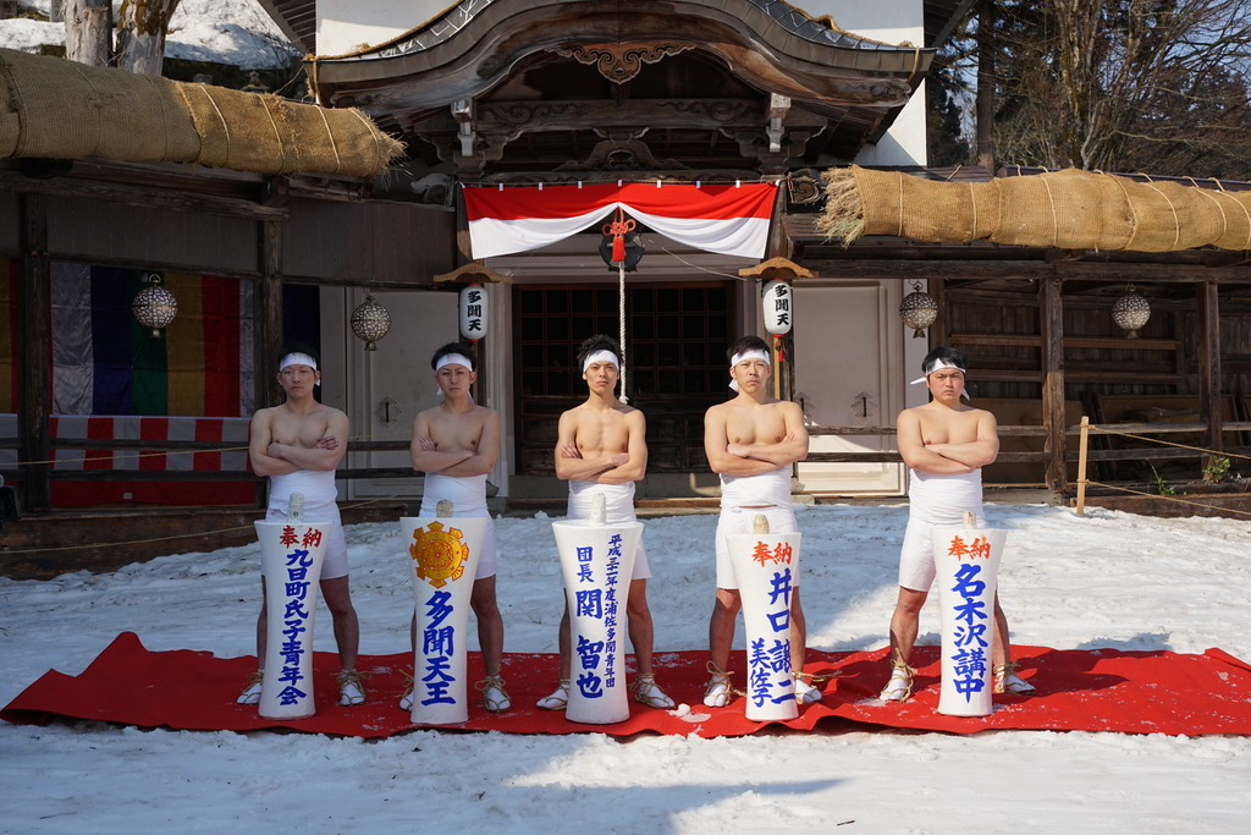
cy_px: 418
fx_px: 1738
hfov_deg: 39.6
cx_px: 626
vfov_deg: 27.0
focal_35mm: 50
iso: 100
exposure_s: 1/250
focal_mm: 50
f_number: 9
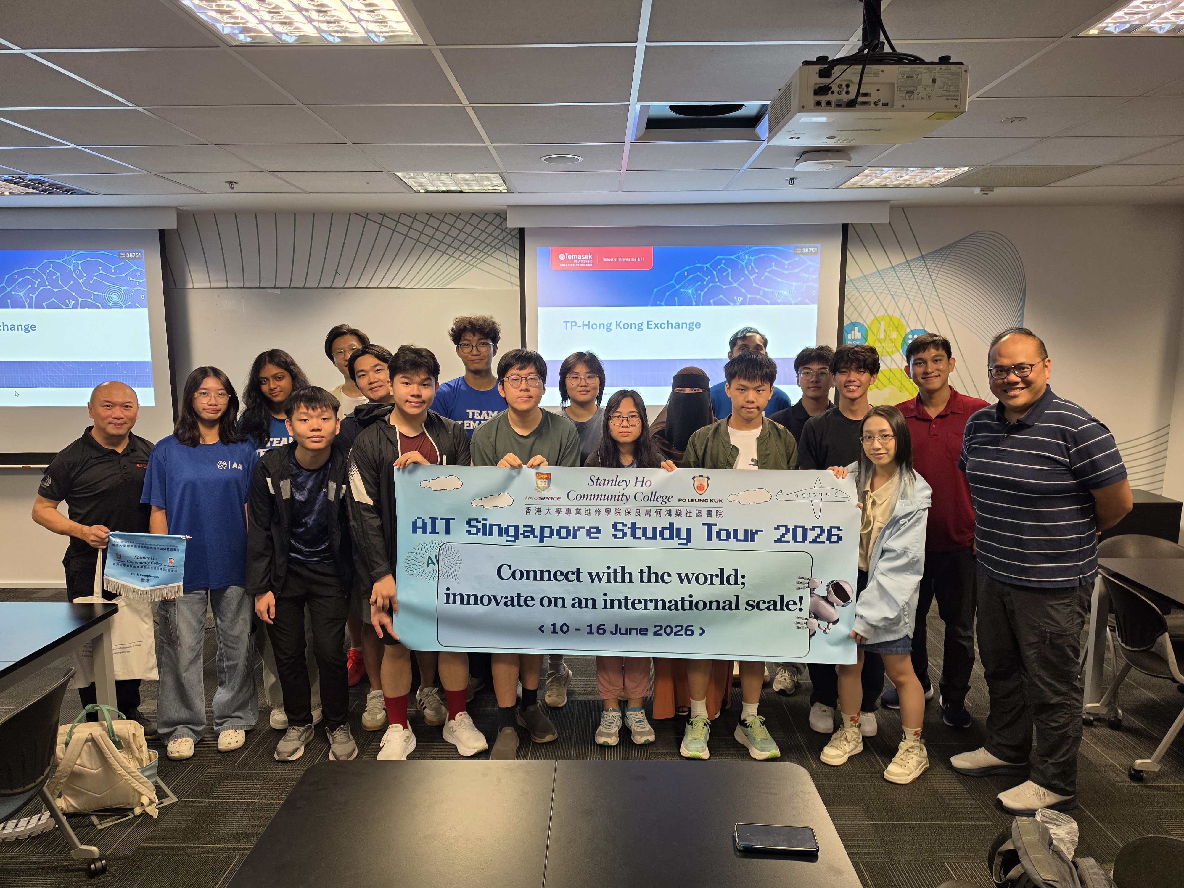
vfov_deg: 58.9
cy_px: 444
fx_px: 787
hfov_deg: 73.9
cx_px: 592
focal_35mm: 23
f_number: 1.4
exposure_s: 1/180
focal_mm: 6.5
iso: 125
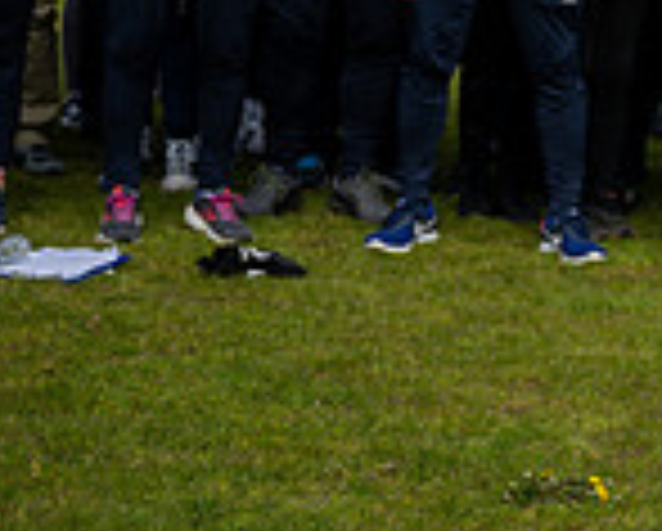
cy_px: 61
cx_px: 1189
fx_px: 3414
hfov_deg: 10.4
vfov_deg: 8.9
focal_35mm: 174
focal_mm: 47
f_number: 2.8
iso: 100
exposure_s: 1/1600
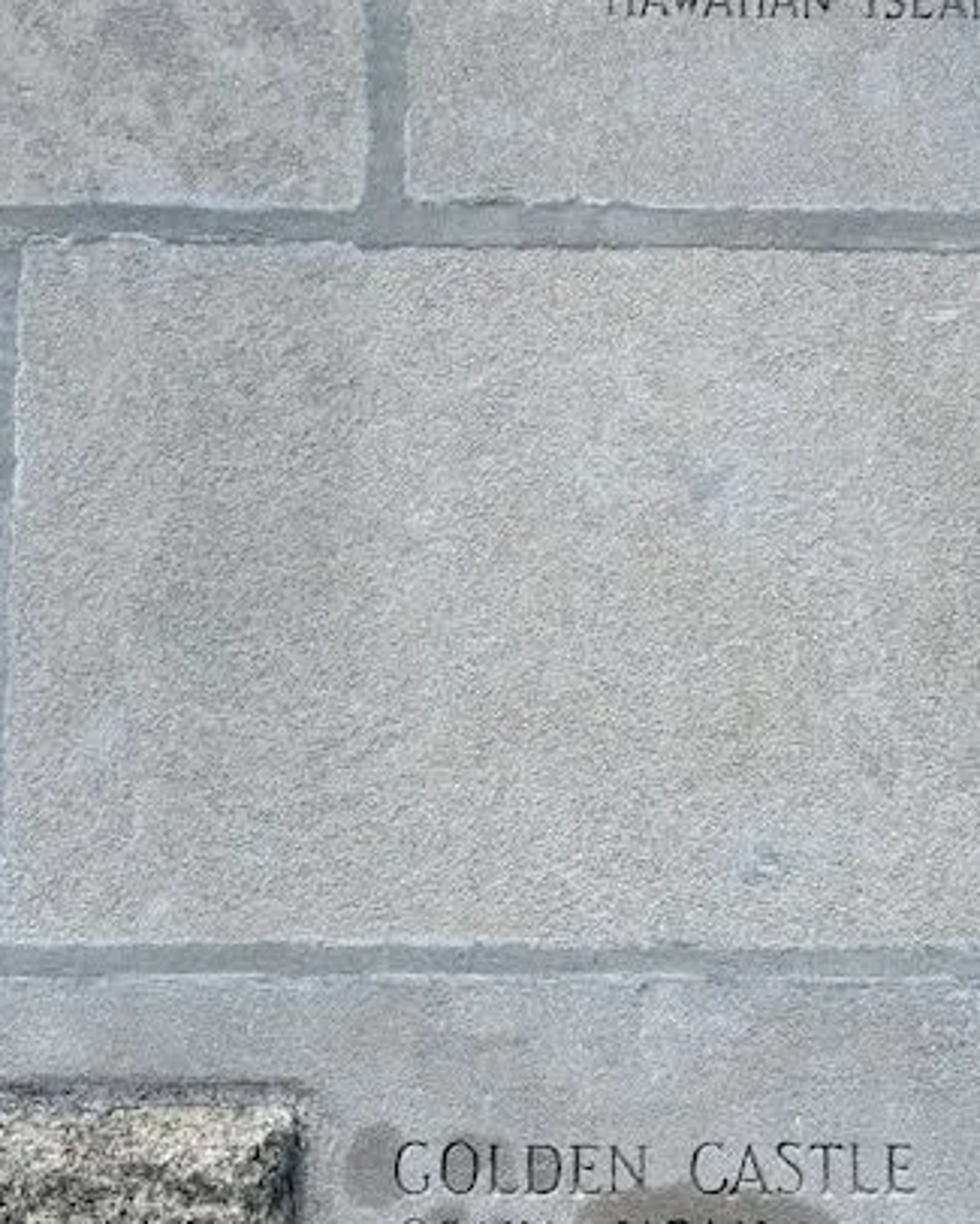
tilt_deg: +4.0
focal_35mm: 50
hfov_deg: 30.3
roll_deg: +0.1
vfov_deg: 37.2
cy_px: 491
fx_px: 1812
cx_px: 461
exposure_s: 1/799
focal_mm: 5.96
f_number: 1.6
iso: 50
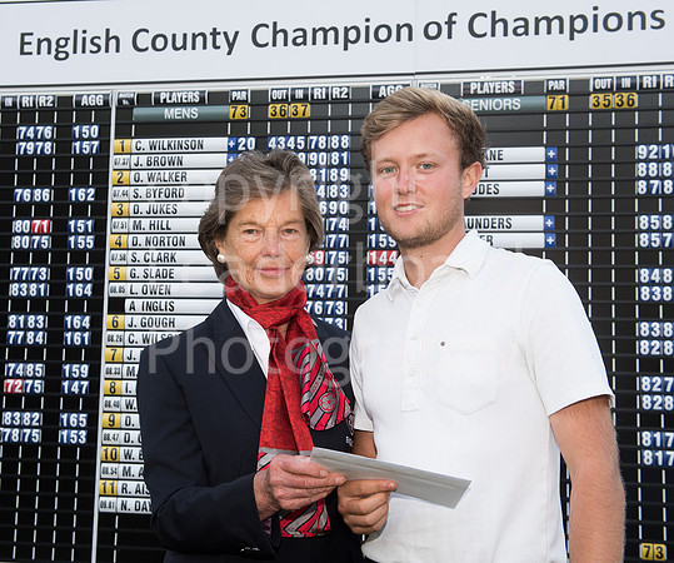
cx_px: 289
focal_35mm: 52
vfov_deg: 29.8
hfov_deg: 35.3
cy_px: 279
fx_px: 1059
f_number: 7.1
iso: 800
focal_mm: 42
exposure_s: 1/200
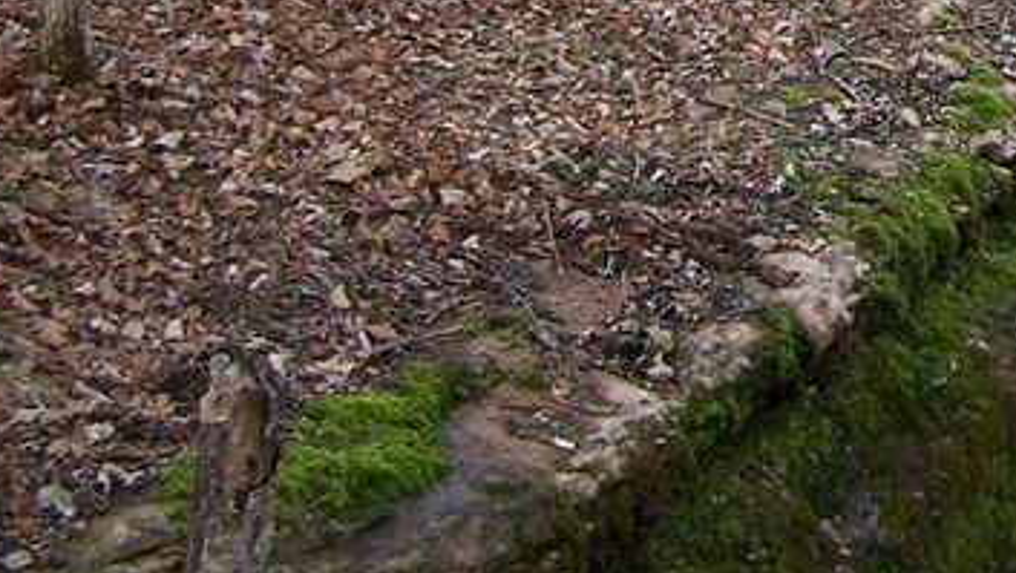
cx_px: 1199
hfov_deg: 17.1
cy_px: -383
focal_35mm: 120
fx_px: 3235
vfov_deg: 9.7
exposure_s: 1/250
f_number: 2.8
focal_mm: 6.3
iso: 80
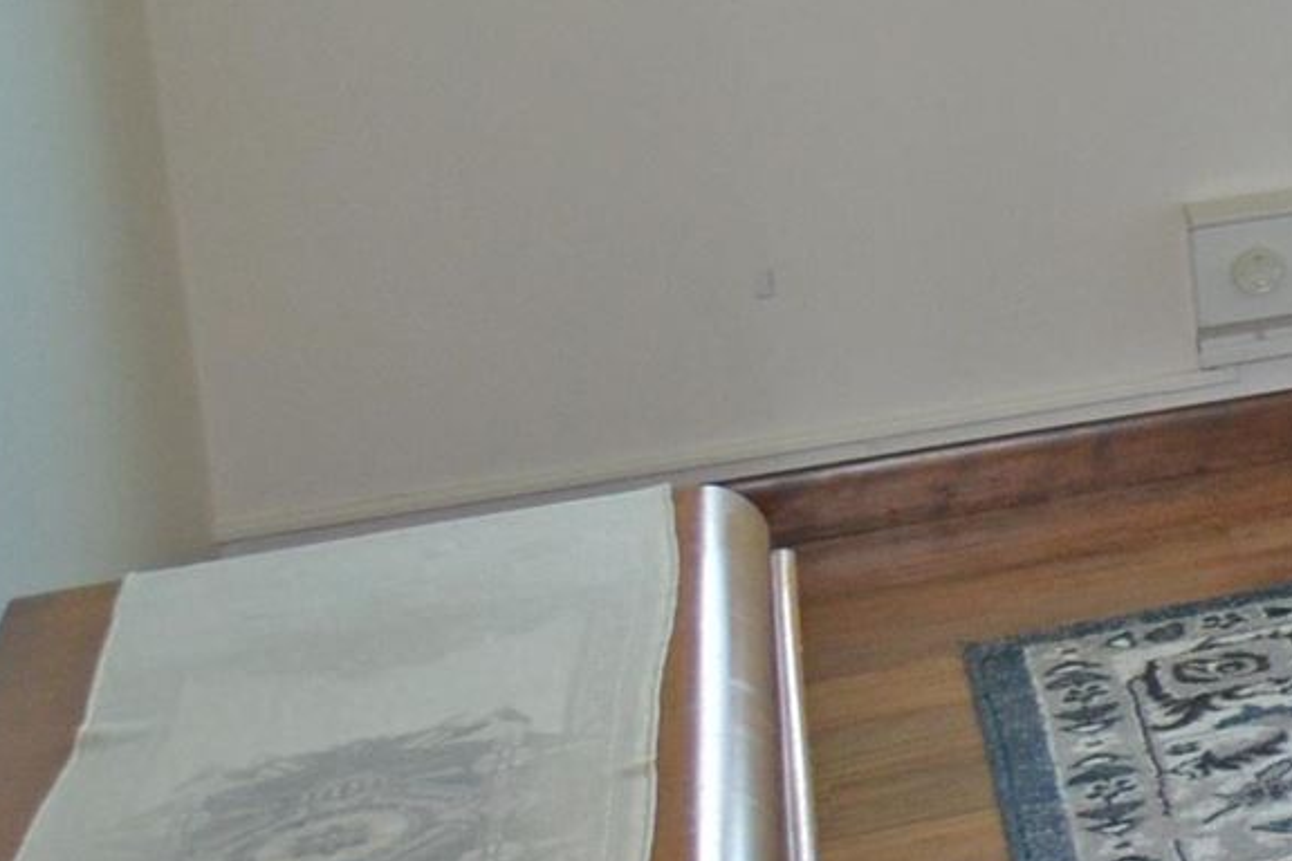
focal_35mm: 96
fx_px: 3445
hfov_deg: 13.1
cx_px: 3423
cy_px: -298
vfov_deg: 13.7
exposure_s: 1/100
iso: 400
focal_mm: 12
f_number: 4.5
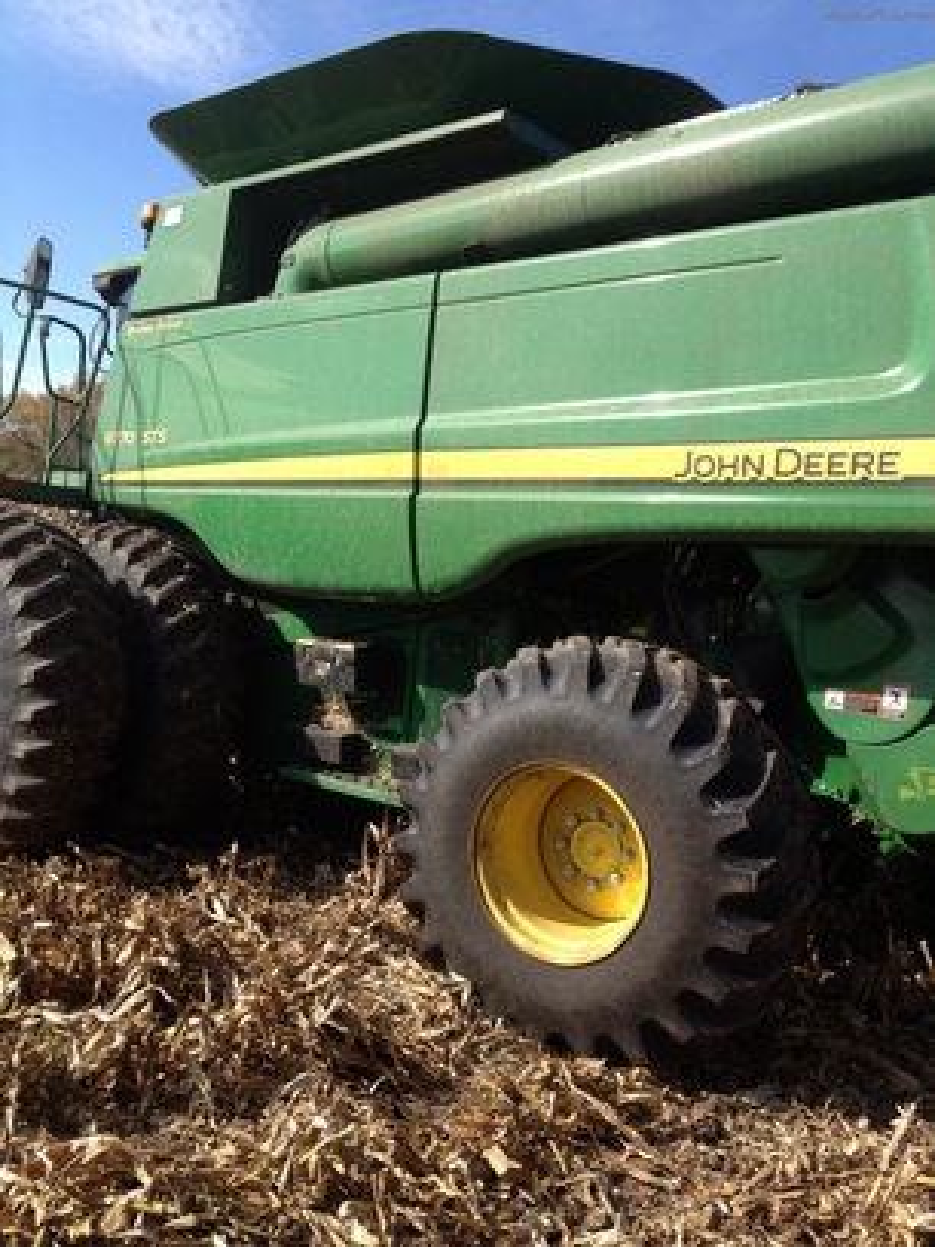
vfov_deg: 52.6
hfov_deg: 40.7
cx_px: 468
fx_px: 1260
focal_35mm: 35
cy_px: 624
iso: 50
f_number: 2.4
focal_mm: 4.28
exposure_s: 1/935
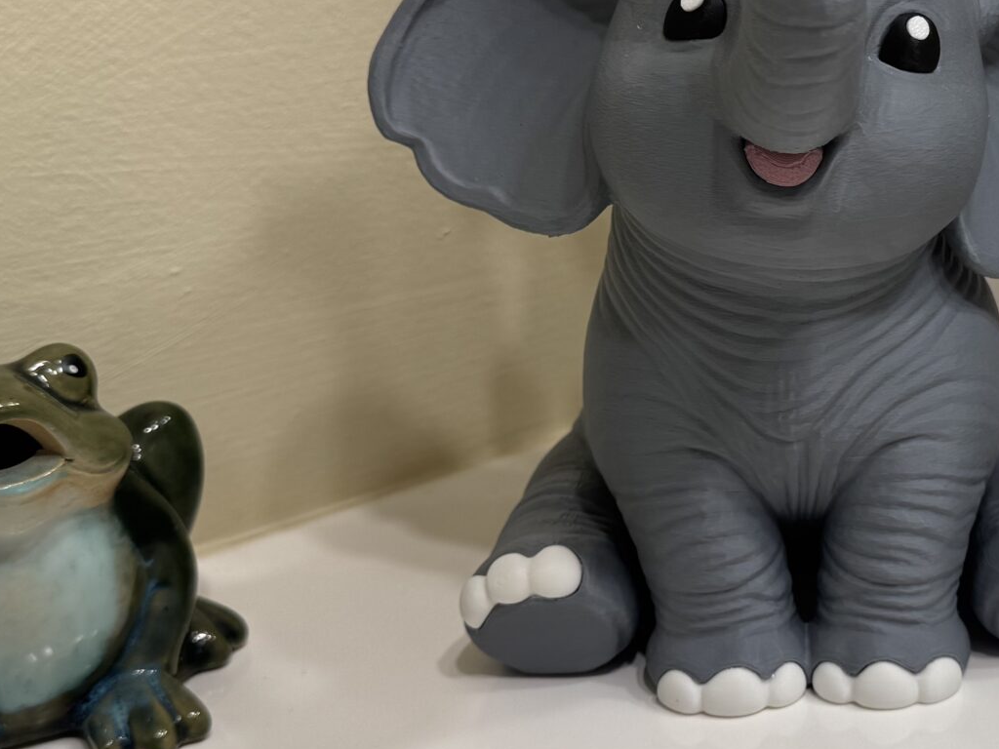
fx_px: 1732
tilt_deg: -17.8
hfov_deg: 31.5
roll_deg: +2.5
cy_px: 325
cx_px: 770
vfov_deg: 24.4
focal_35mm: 60
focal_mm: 6.76
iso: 64
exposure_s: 1/120
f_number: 1.78
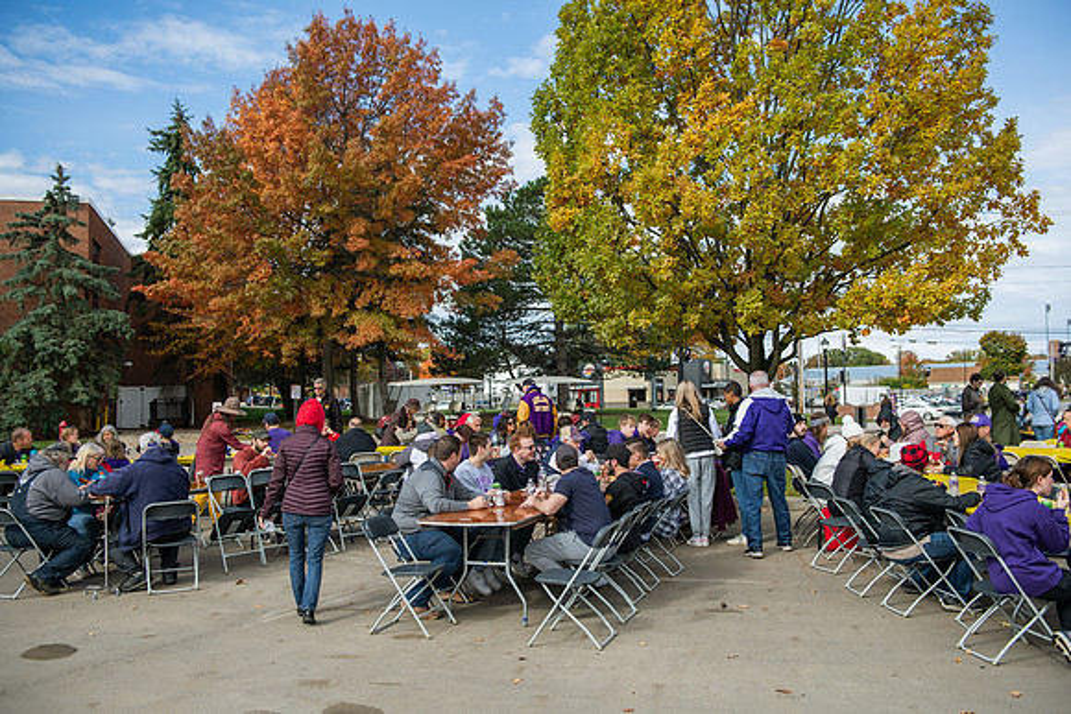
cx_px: 536
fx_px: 1041
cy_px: 357
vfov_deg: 37.9
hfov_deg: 54.4
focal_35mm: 35
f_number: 3.5
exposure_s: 1/640
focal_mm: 35
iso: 100
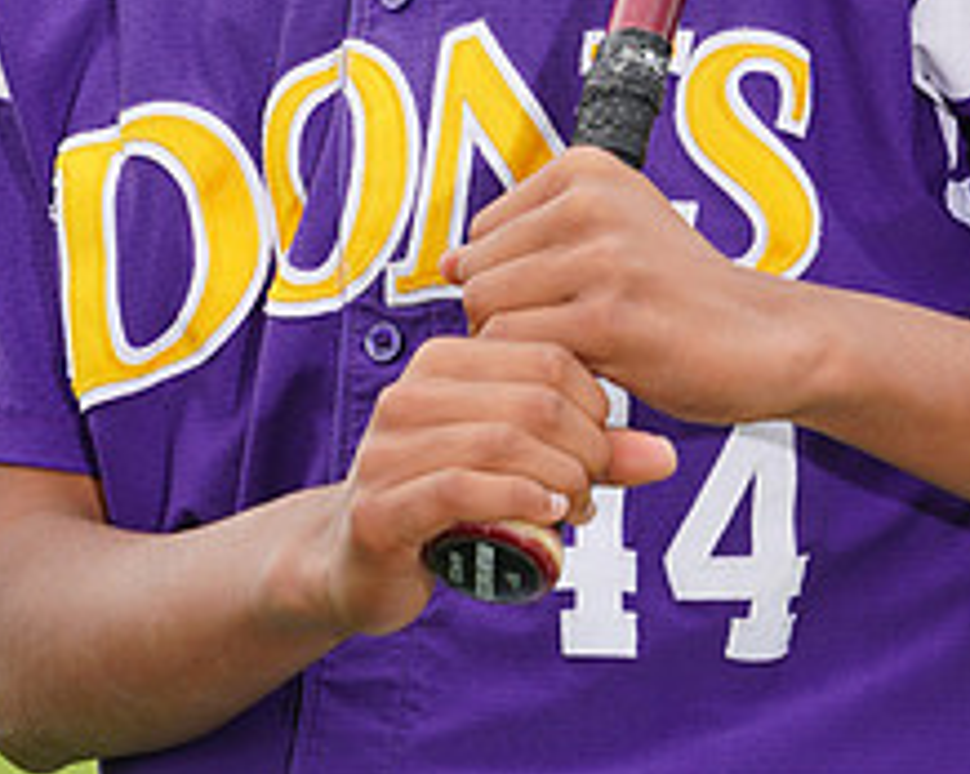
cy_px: -258
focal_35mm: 690
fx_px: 19791
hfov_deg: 2.8
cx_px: 585
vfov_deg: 2.2
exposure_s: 1/250
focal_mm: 276
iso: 200
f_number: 9
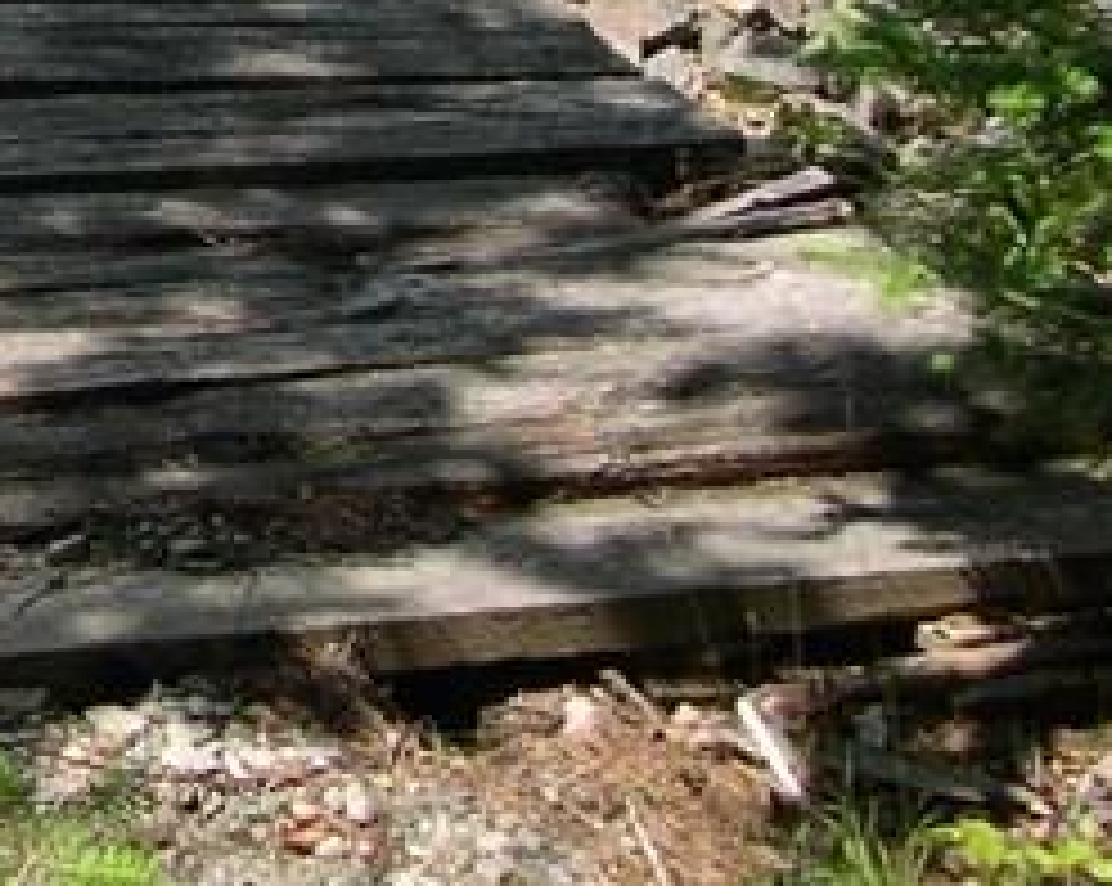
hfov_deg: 11.3
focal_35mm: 154
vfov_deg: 9.6
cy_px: -580
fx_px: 5062
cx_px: -1135
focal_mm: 8
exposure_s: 1/92.7
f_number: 7.6
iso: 100
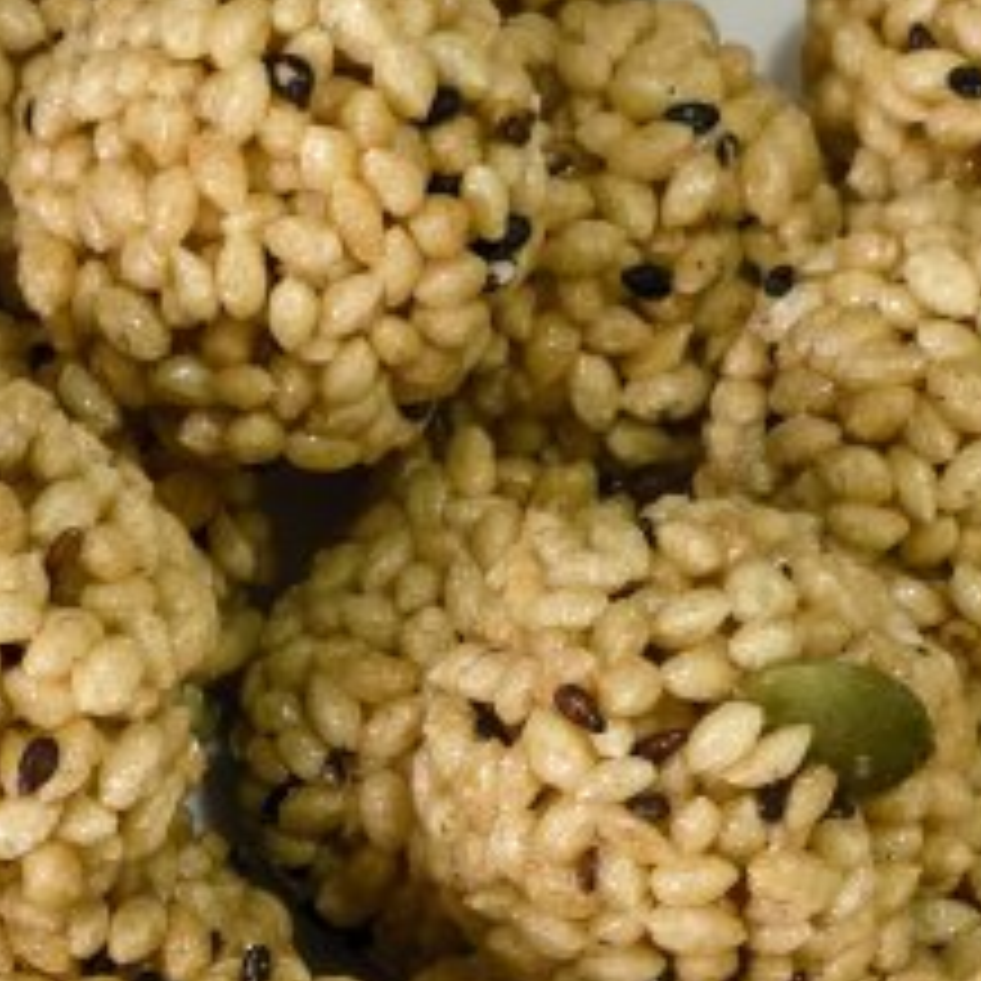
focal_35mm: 208
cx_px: -459
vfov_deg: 8.1
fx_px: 6669
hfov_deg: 8.2
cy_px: 1762
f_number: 2.8
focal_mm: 5.75
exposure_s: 1/50
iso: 400
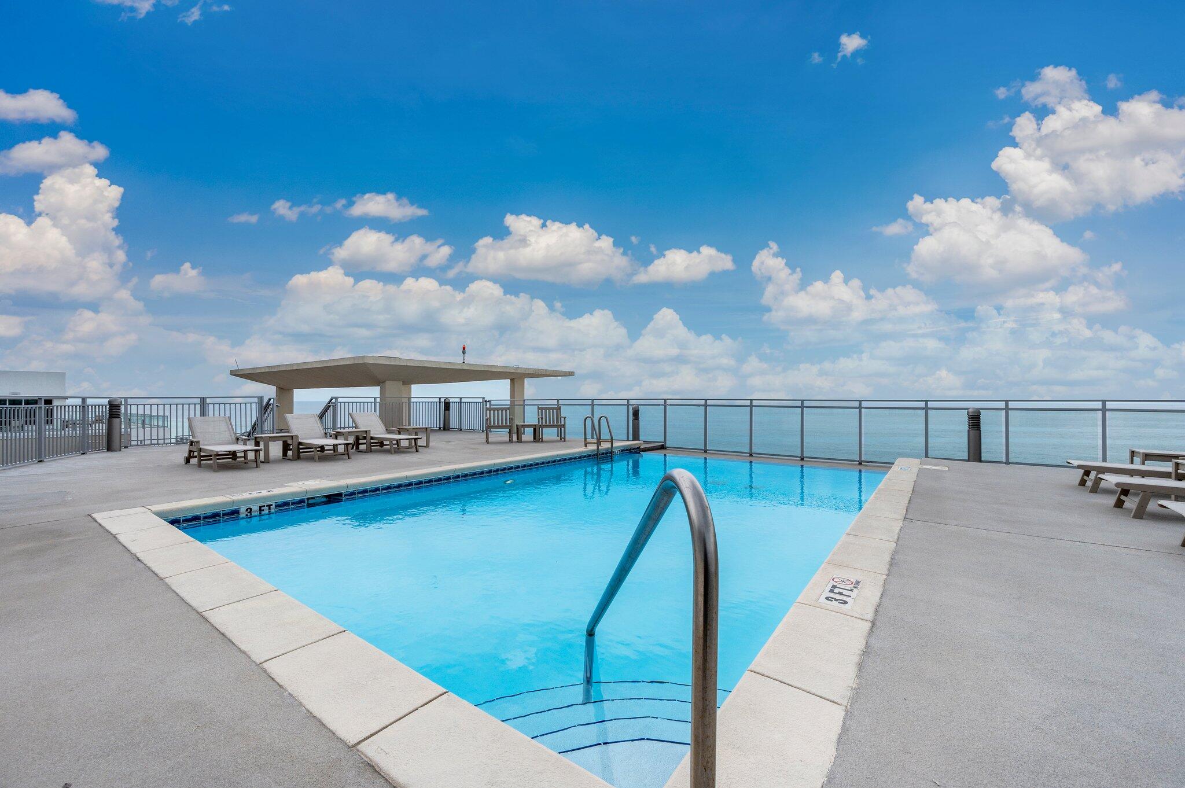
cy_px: 394
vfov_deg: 81.1
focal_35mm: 14
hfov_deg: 104.3
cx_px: 592
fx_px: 460
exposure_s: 1/1250
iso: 125
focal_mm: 14
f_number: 9
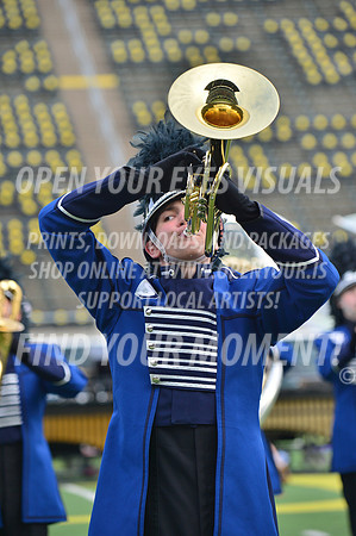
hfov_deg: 6.2
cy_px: 268
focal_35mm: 220
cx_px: 178
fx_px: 3271
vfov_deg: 9.4
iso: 200
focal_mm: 220
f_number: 5.6
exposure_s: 1/640
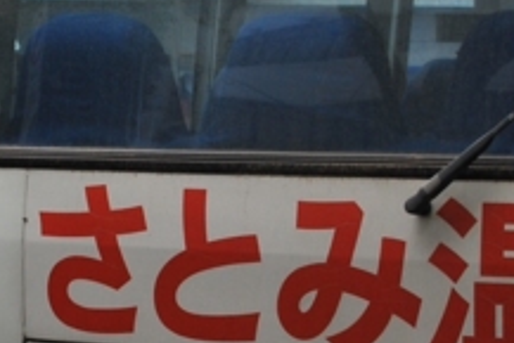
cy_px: 233
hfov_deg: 10.5
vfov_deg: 7.1
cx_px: -66
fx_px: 2769
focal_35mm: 194
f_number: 10
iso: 200
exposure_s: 1/160
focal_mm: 35
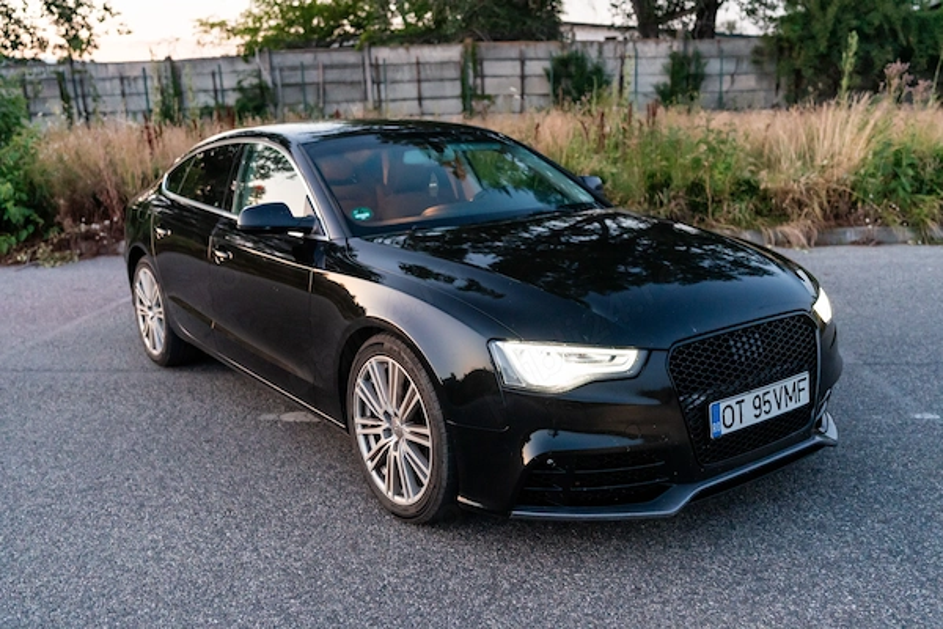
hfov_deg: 54.4
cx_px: 472
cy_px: 314
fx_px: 917
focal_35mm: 35
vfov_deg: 37.9
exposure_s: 1/100
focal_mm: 35
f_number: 3.2
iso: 4000
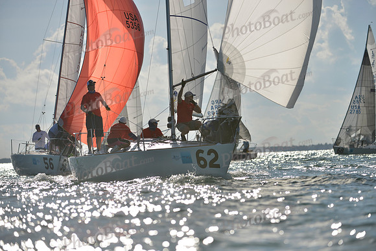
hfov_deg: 10.3
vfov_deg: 6.9
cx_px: 188
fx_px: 2089
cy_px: 126
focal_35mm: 200
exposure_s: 1/6400
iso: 200
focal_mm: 200
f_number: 4
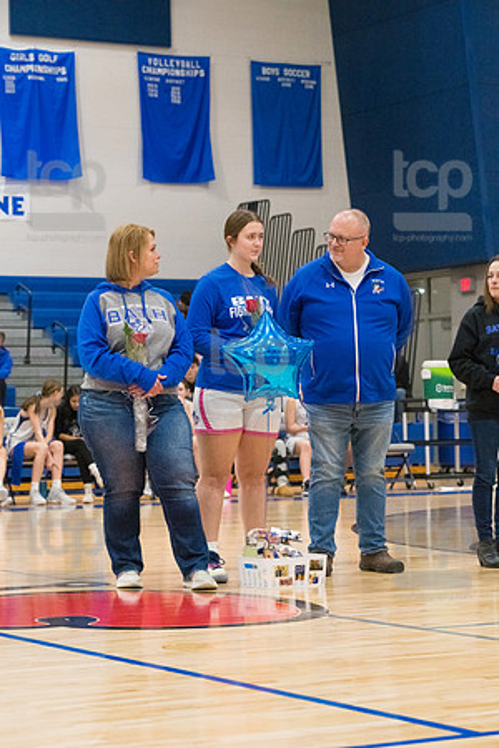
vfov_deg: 20.4
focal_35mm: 100
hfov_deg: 13.7
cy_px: 374
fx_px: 2079
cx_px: 250
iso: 5000
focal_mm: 100
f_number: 5.6
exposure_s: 1/500
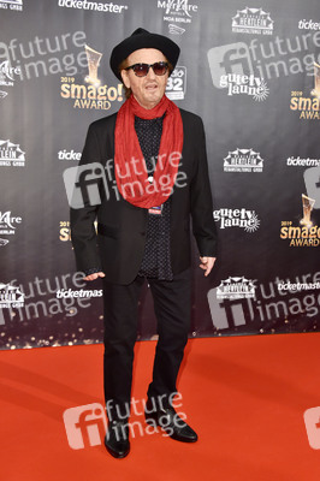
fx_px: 668
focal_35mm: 50
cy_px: 240
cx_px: 160
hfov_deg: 26.9
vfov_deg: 39.6
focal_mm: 50
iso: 1000
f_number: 5.6
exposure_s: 1/160
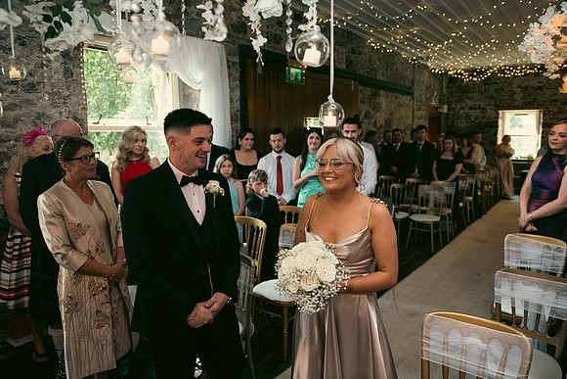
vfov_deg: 53.2
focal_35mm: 24
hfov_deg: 73.7
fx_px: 378
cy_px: 190
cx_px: 284
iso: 1250
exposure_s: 1/160
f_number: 3.5
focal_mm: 24
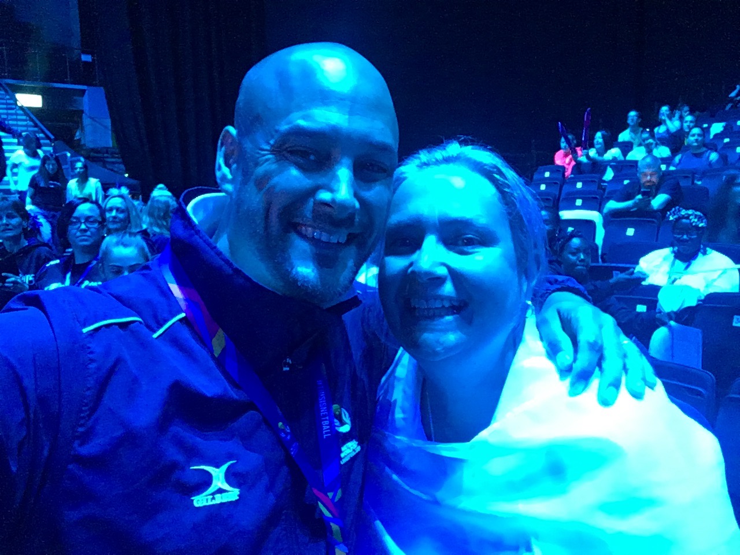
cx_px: 370
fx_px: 663
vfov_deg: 45.4
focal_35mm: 31
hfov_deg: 58.4
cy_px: 278
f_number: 2.4
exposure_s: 1/17
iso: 640
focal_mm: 2.15
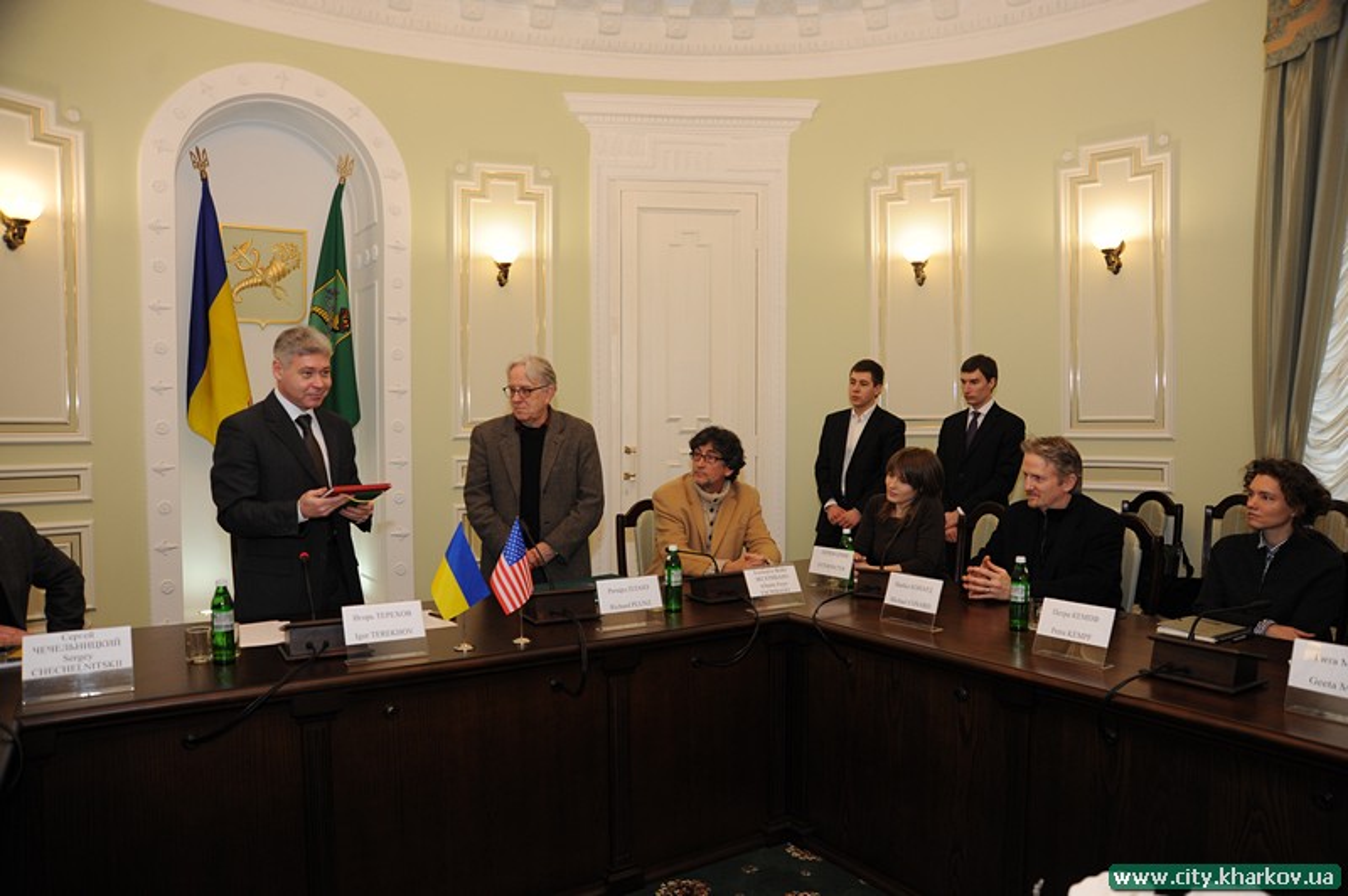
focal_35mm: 24
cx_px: 674
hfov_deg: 73.8
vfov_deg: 53.1
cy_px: 448
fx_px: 898
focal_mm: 24
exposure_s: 1/160
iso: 800
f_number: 3.5
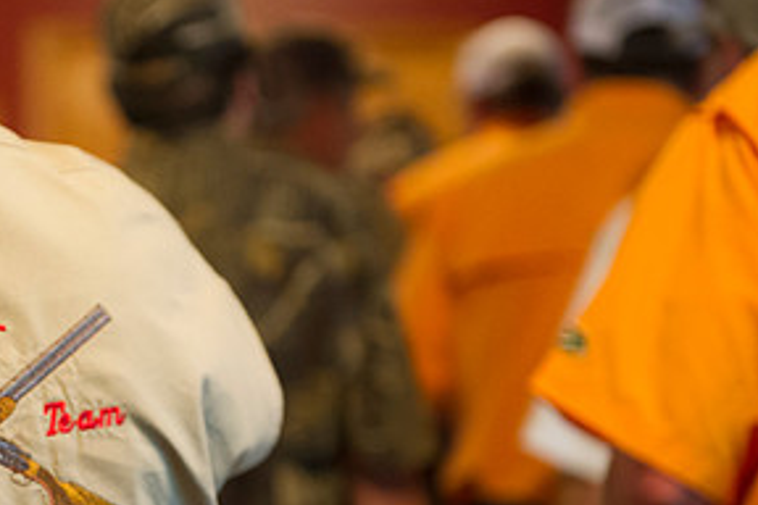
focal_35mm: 133
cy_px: 402
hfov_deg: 15.2
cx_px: 42
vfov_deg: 10.3
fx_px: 2800
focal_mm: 66
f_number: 2.8
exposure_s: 1/60
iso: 3200
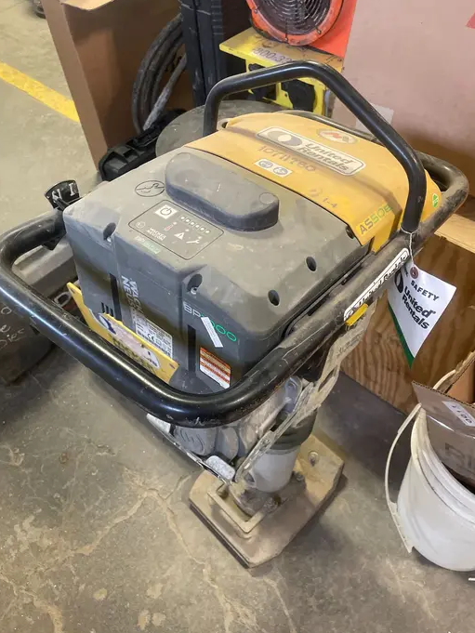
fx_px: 512
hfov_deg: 49.7
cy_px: 325
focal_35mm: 28
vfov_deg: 63.4
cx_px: 251
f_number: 1.6
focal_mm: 4.2
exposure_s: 1/60
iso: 500
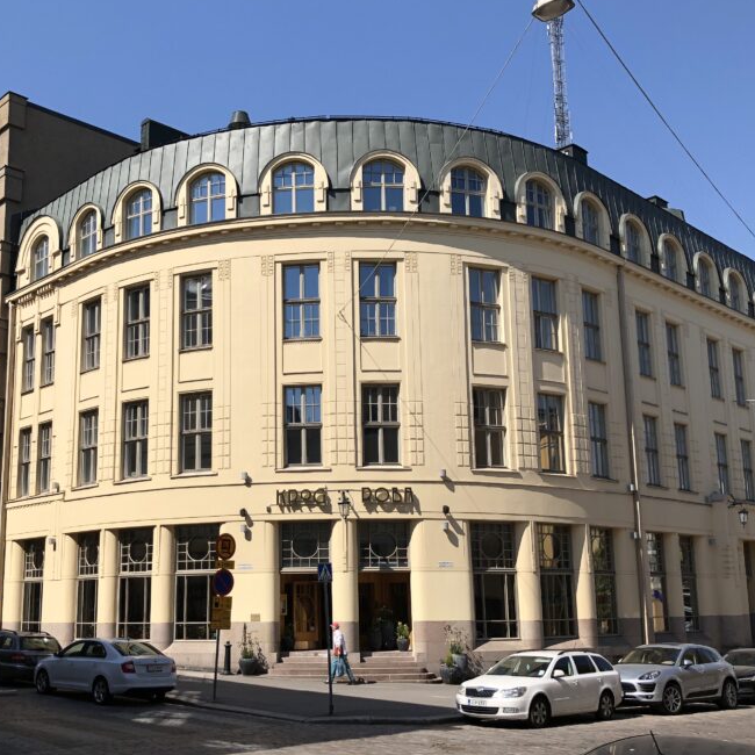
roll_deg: +1.2
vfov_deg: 42.8
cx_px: 300
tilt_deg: +9.5
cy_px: 422
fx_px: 962
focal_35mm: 39
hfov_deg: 42.6
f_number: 1.8
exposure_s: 1/2404
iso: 20
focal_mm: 4
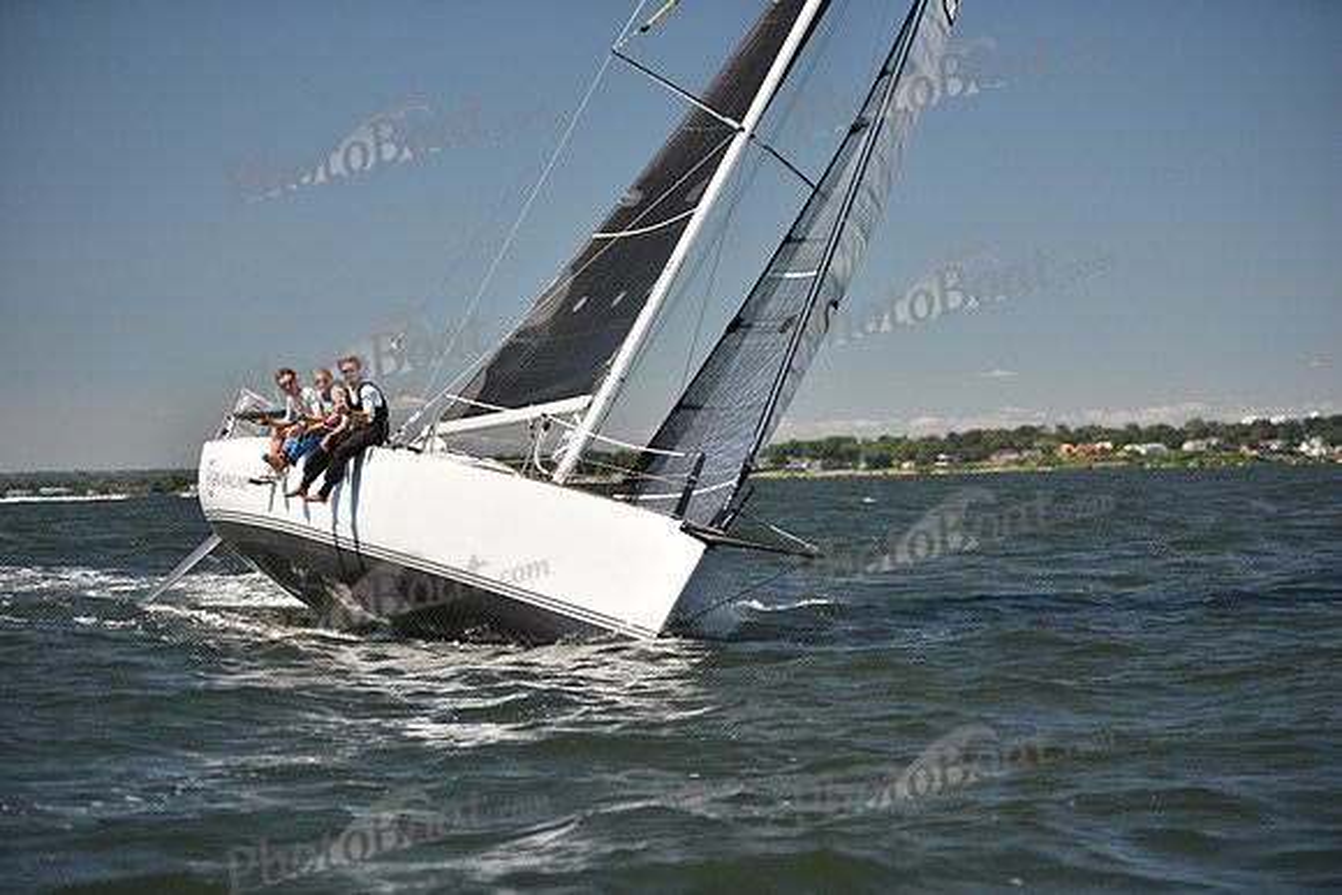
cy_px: 448
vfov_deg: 14.9
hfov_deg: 22.1
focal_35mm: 92
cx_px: 671
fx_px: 3430
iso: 250
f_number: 2.8
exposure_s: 1/1600
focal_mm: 92
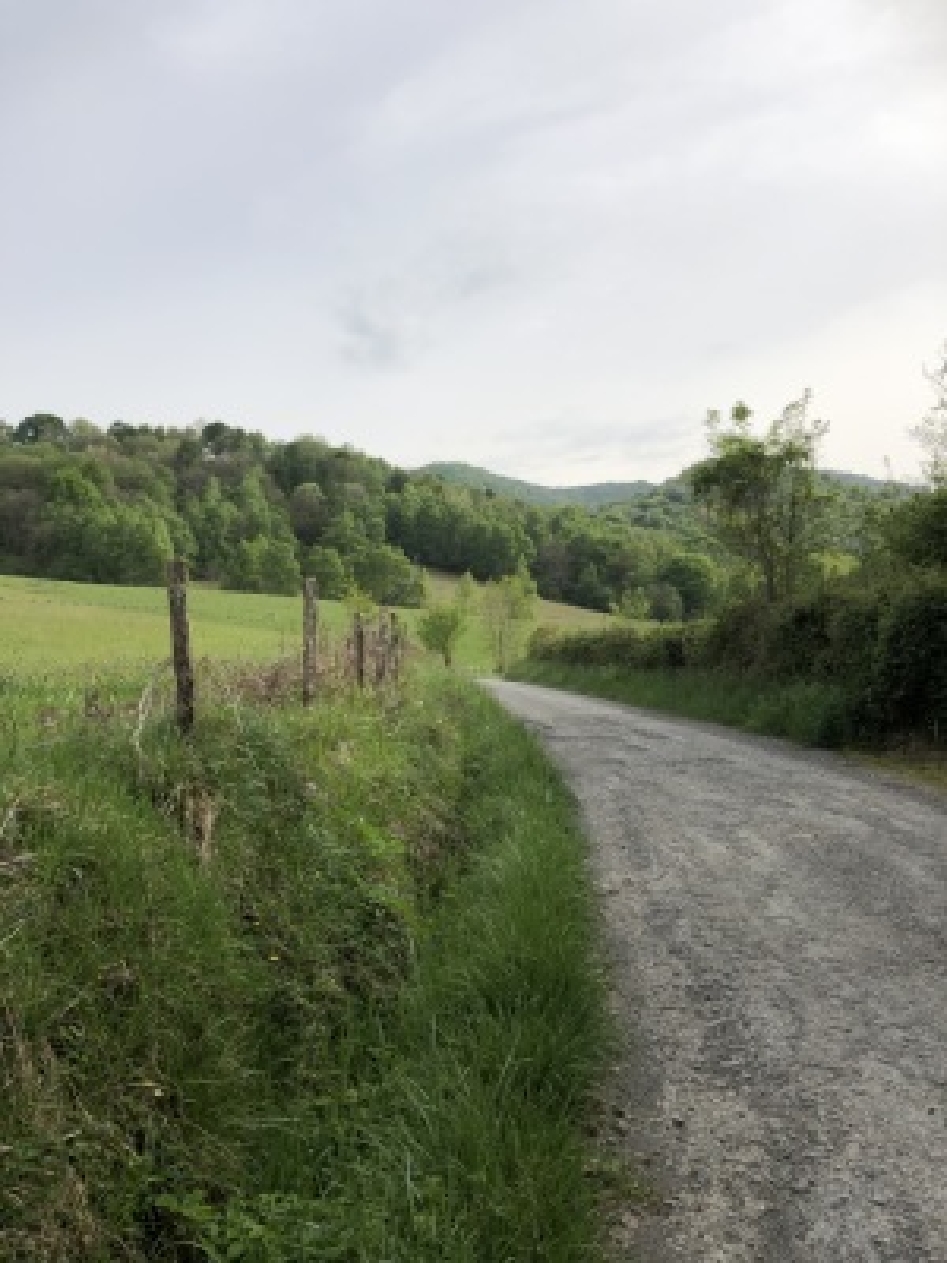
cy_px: 632
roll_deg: +2.2
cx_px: 474
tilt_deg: +0.7
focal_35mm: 28
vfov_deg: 63.4
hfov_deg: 49.7
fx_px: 1021
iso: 20
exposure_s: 1/1715
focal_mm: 4
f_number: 1.8
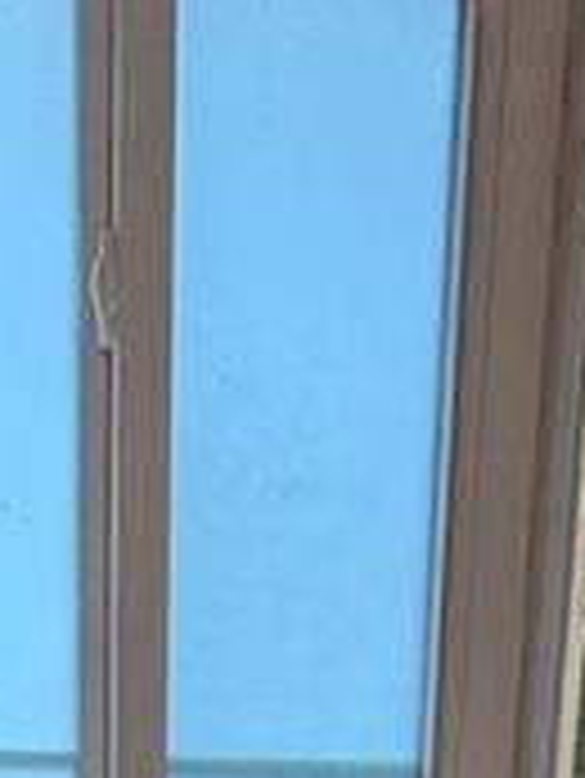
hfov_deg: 15.2
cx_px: 220
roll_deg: -2.0
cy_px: 1686
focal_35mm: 97
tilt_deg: -21.5
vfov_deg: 15.1
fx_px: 2183
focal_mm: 2.22
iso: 125
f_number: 2.2
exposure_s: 1/120
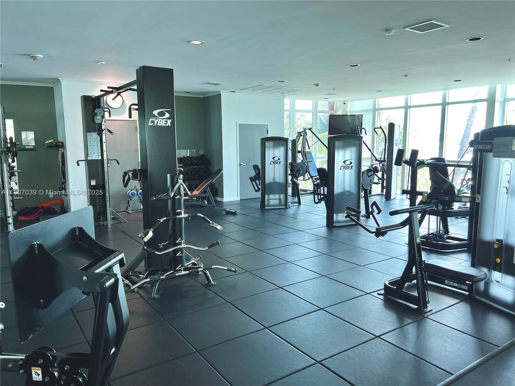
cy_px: 193
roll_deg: +0.1
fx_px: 387
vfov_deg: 53.1
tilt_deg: -7.9
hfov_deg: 67.3
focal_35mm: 26
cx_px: 258
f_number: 1.5
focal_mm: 5.7
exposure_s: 1/120
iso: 100
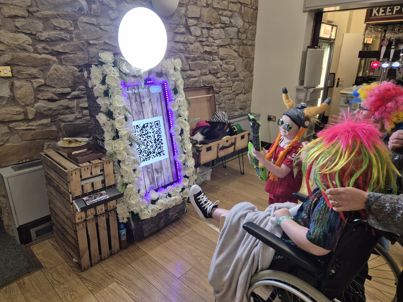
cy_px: 151
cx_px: 202
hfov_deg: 73.9
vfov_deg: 58.9
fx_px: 268
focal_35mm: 23
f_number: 1.8
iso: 250
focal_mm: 5.4
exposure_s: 1/100
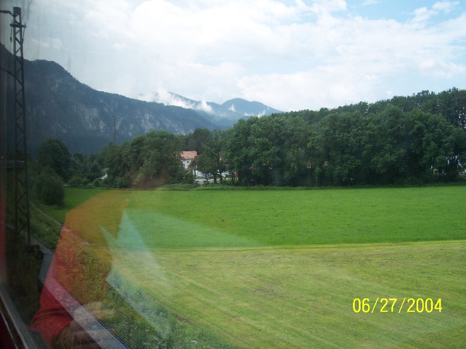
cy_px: 174
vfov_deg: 37.7
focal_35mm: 38
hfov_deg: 49.0
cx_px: 233
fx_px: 512
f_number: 2.8
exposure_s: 1/500
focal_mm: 8
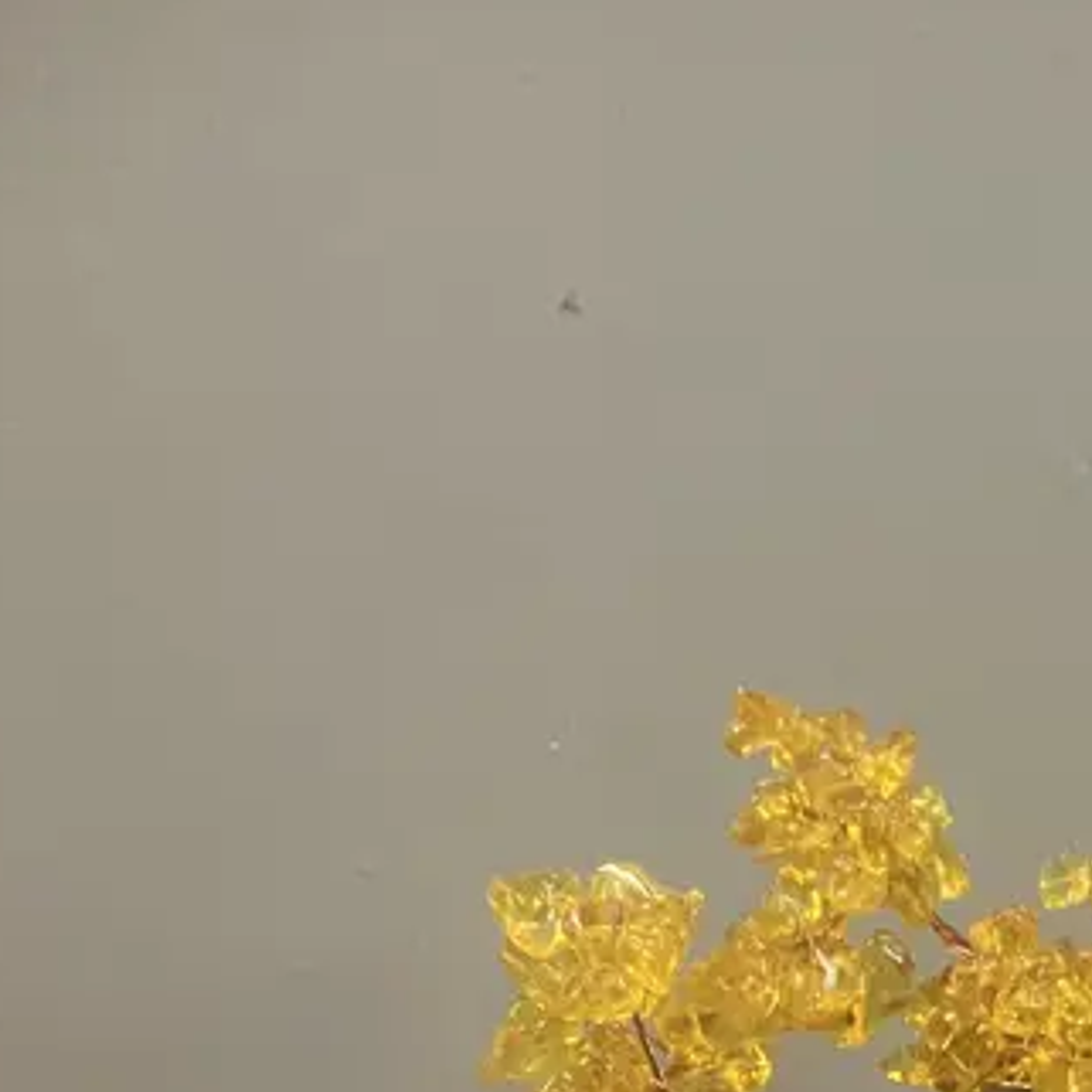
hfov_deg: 20.9
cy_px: 1534
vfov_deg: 19.6
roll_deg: -0.5
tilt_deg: -15.0
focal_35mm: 79
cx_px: 1201
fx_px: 2820
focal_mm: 3.99
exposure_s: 1/50
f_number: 1.8
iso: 200
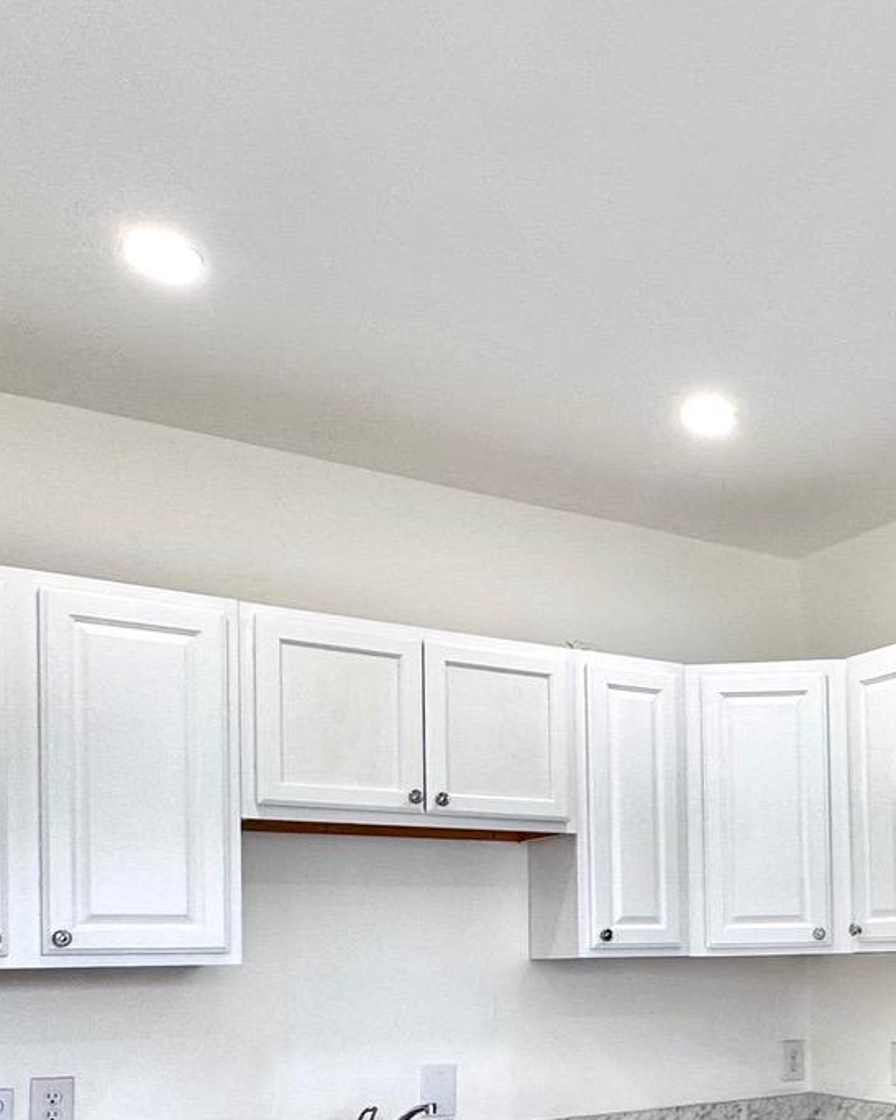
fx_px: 1360
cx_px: 926
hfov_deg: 33.0
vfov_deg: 42.3
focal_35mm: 41
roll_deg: +0.9
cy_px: 938
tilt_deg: +0.8
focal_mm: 2.22
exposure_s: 1/120
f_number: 2.2
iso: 100
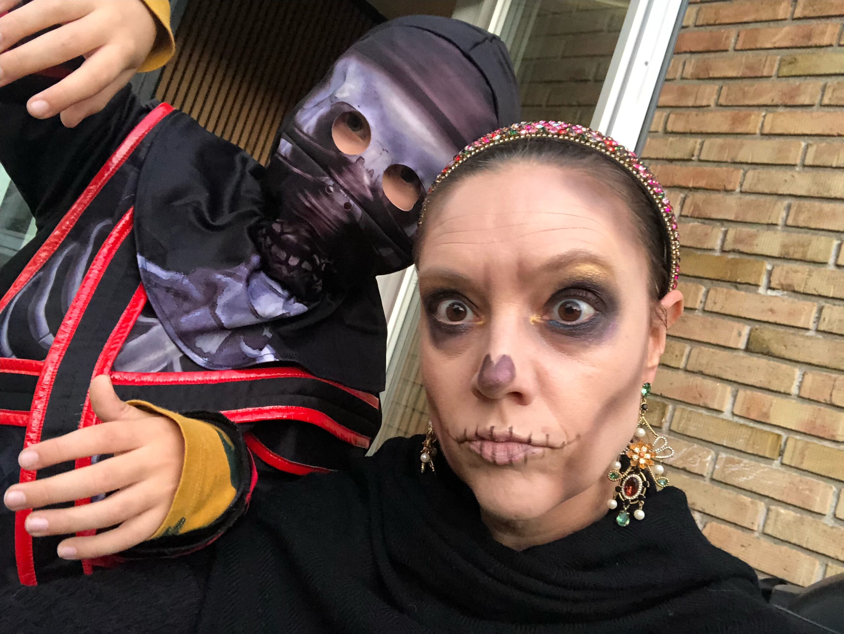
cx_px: 422
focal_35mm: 32
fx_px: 781
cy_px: 317
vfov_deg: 44.2
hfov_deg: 56.8
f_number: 2.2
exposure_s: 1/60
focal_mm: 2.87
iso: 250
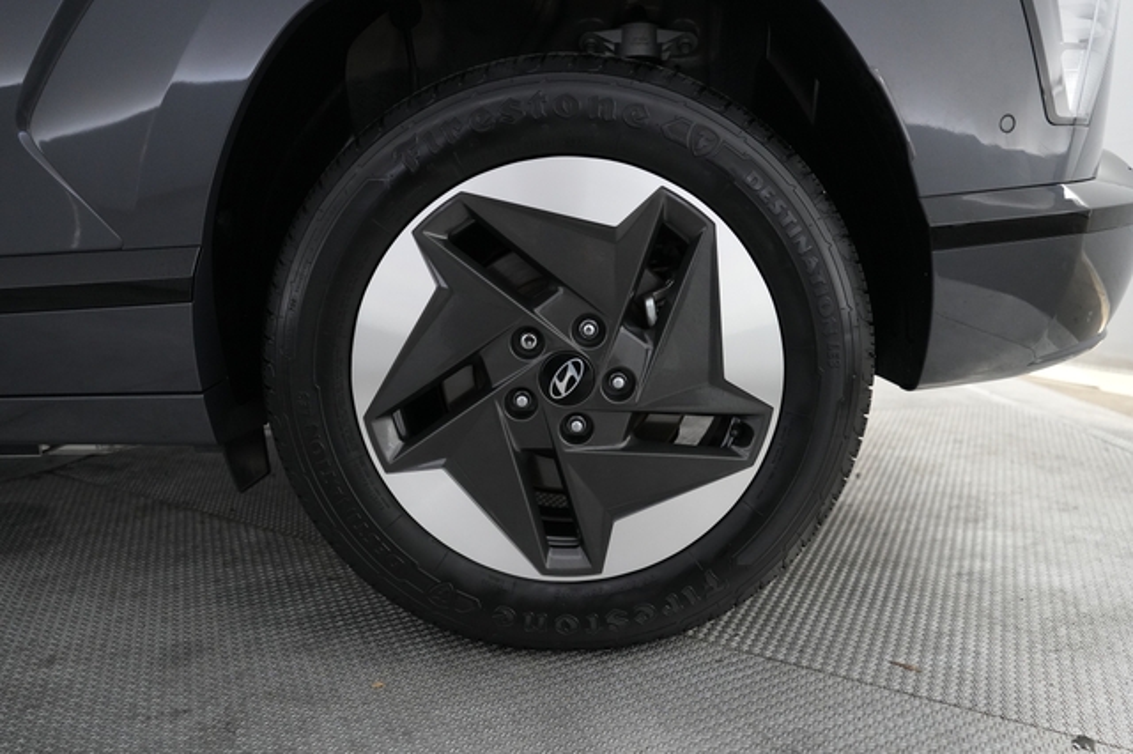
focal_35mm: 24
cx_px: 566
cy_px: 377
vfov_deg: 53.1
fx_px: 755
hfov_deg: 73.8
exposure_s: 1/160
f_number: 2.8
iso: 4000
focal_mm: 24
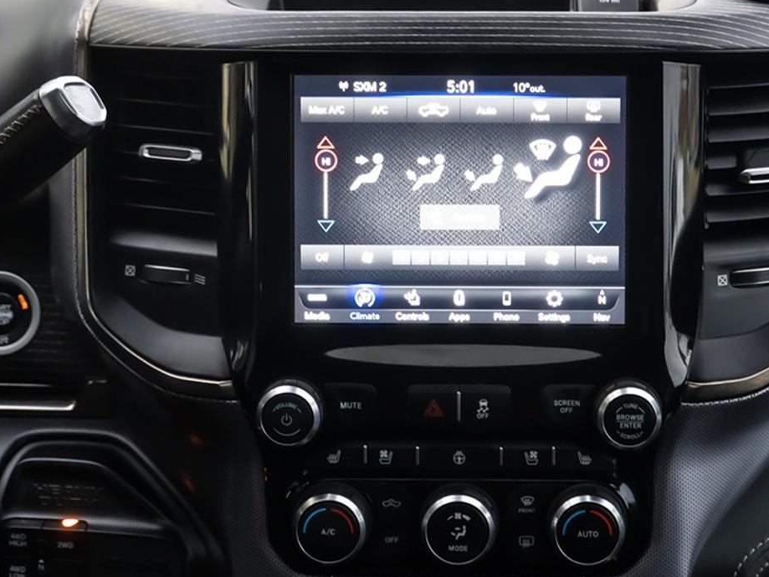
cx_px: 471
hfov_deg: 22.5
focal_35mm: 87
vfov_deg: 16.9
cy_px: 204
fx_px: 1932
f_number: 4
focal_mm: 50
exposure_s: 1/50
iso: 2500
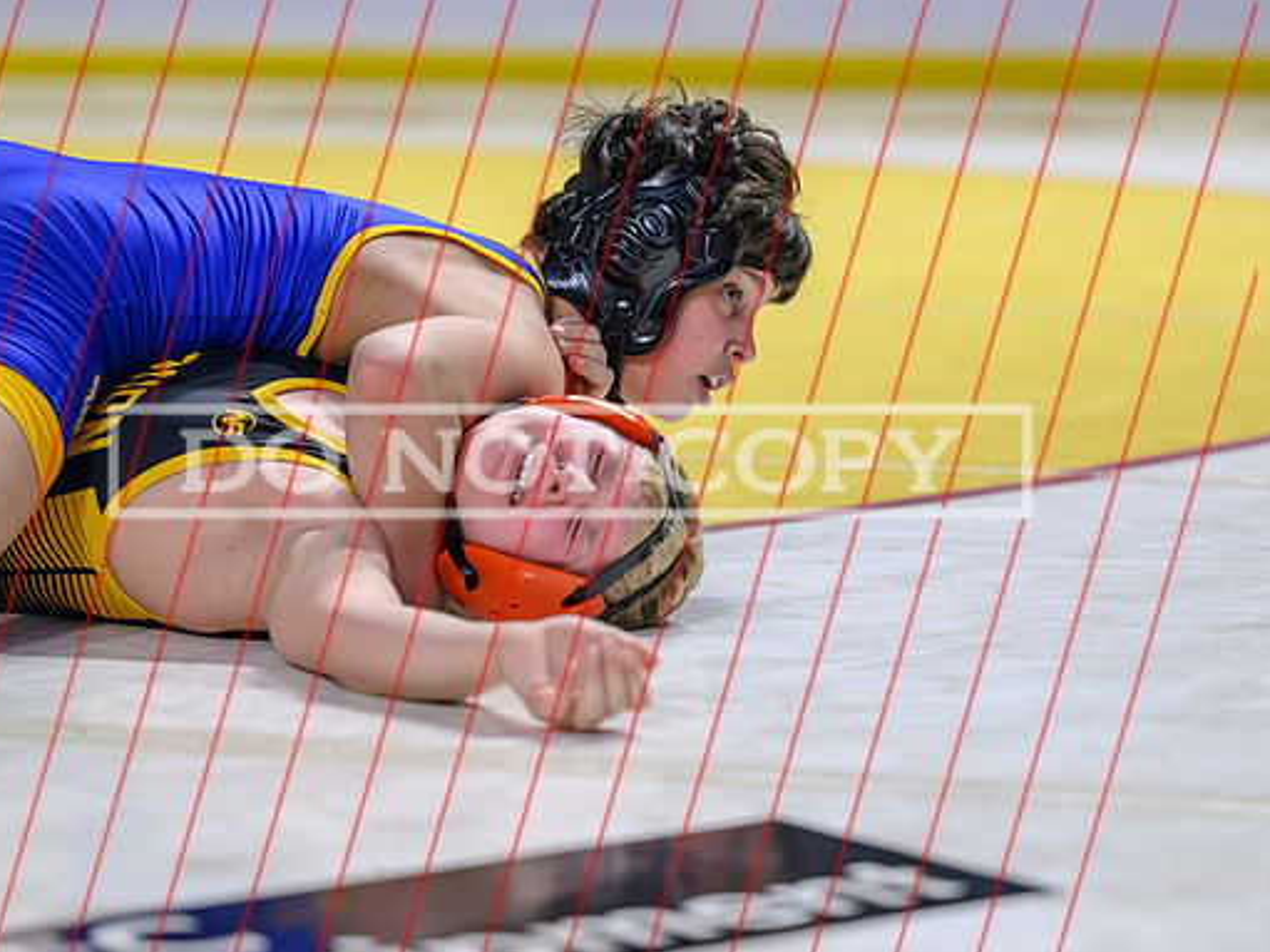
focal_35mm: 160
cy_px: 571
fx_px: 5869
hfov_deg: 12.3
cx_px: 723
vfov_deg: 9.3
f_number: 2.8
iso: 1800
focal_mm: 120
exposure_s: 1/800
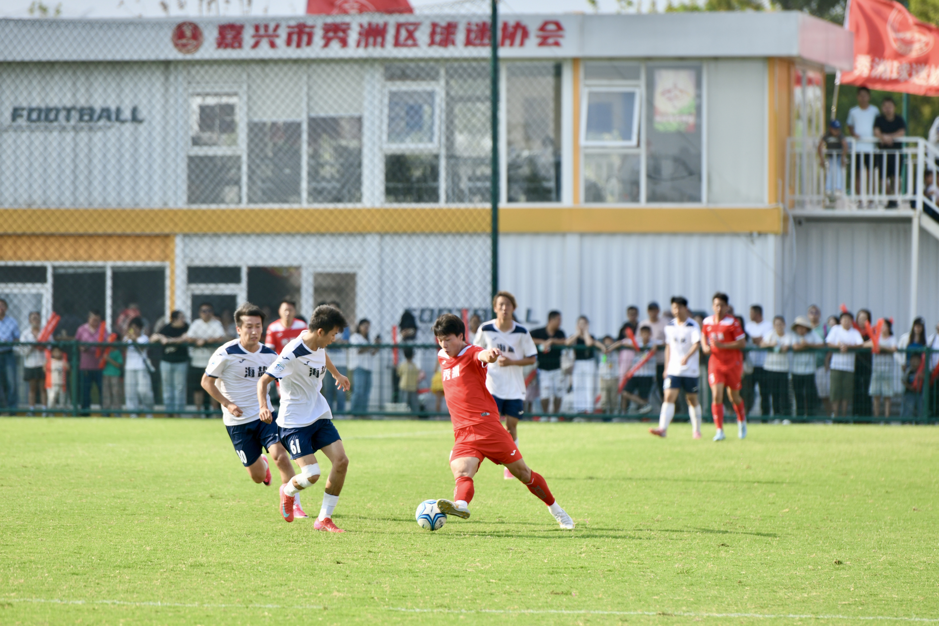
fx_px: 5216
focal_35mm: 200
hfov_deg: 10.3
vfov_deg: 6.9
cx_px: 470
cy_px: 313
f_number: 4
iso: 160
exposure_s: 1/1600
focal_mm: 200
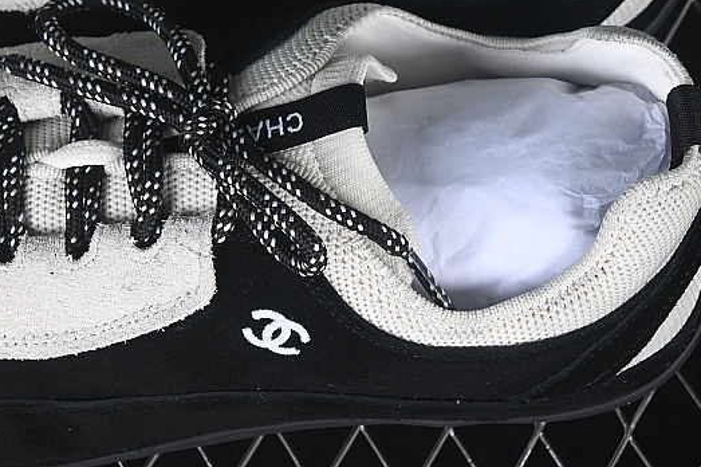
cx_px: 181
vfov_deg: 8.8
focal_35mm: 155
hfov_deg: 13.2
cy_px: 103
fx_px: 3016
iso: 160
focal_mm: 50
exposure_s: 1/60
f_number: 6.3
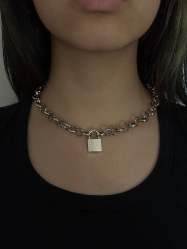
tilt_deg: -12.0
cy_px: 124
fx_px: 346
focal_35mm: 48
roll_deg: -0.6
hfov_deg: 30.3
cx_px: 94
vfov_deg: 39.6
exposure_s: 1/33
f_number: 1.78
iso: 320
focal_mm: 6.76
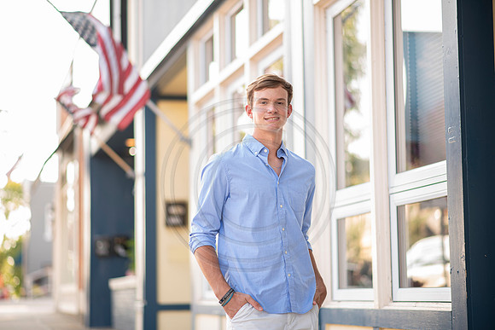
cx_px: 248
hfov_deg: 23.9
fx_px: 1169
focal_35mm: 85
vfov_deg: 16.1
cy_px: 165
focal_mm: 85
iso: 100
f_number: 1.8
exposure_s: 1/200
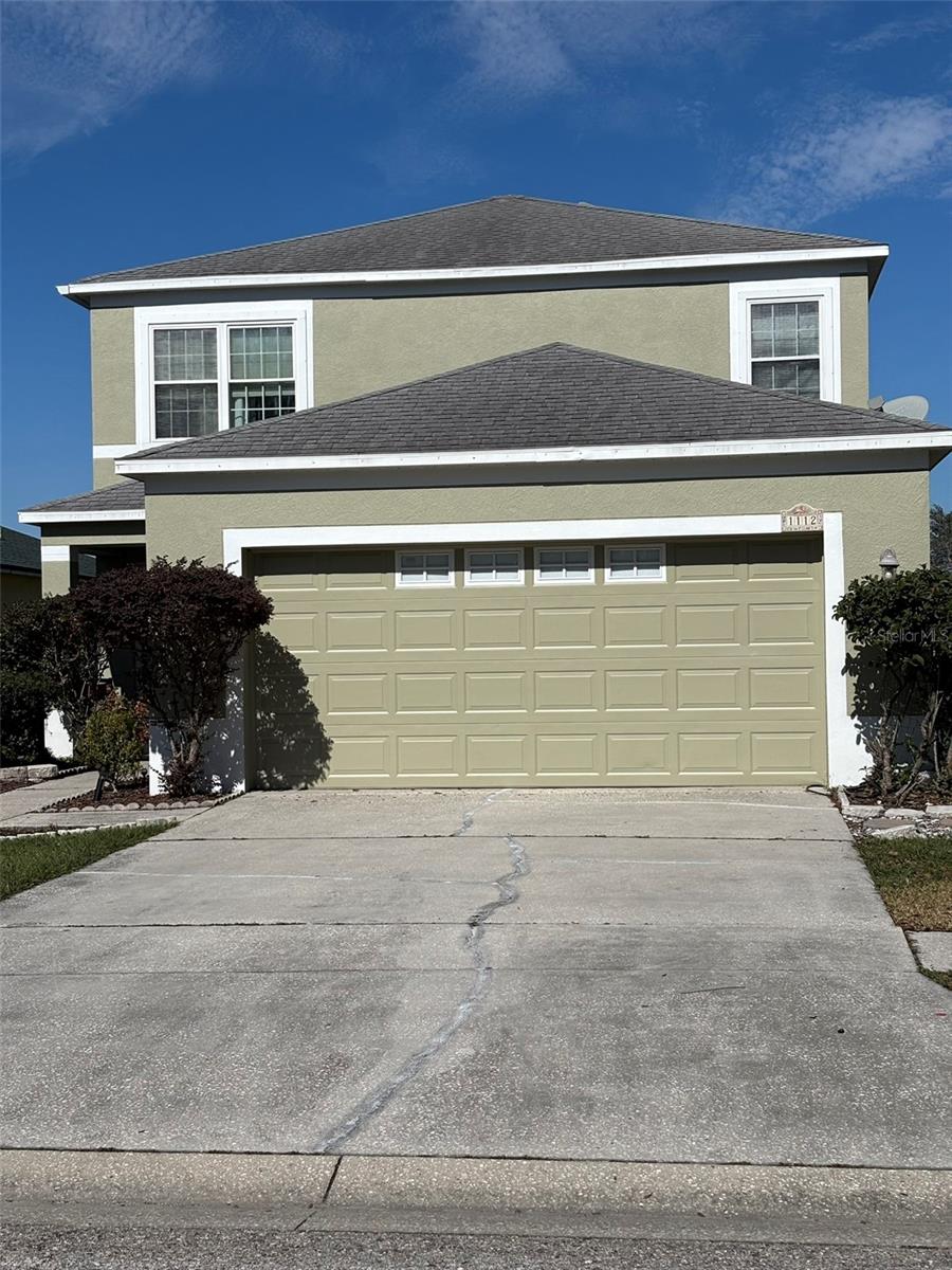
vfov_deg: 36.8
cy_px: 635
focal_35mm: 52
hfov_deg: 28.0
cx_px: 476
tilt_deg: -0.9
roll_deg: -0.3
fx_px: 1907
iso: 32
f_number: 1.6
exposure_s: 1/7692
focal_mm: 5.96
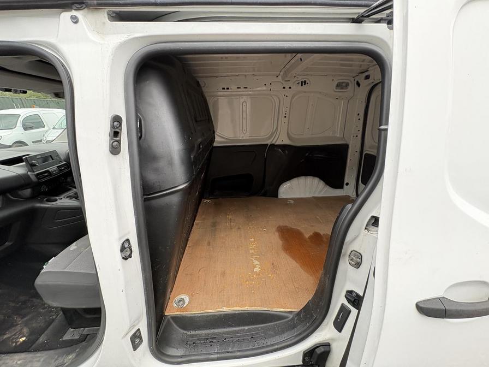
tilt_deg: -19.9
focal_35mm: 14
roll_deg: -2.6
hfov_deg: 102.1
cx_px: 244
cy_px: 184
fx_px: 198
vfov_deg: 85.7
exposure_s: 1/136
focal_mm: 2.22
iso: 80
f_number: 2.2
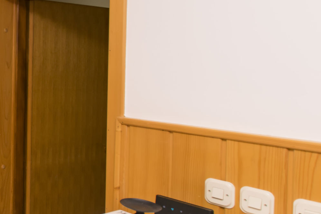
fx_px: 375
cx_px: -87
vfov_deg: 31.7
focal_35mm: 42
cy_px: 75
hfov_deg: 34.4
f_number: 5.6
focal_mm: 10
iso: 200
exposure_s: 1/160
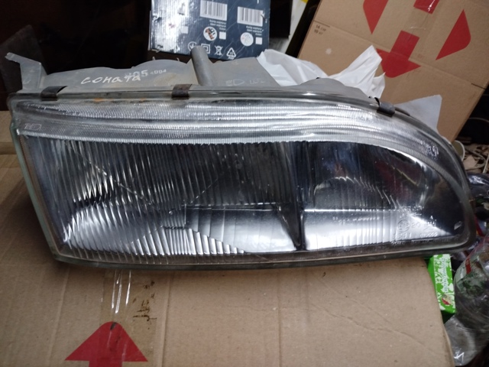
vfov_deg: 56.8
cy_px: 184
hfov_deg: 71.6
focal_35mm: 24
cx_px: 244
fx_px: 339
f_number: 1.7
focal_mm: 5.31
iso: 500
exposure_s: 1/25
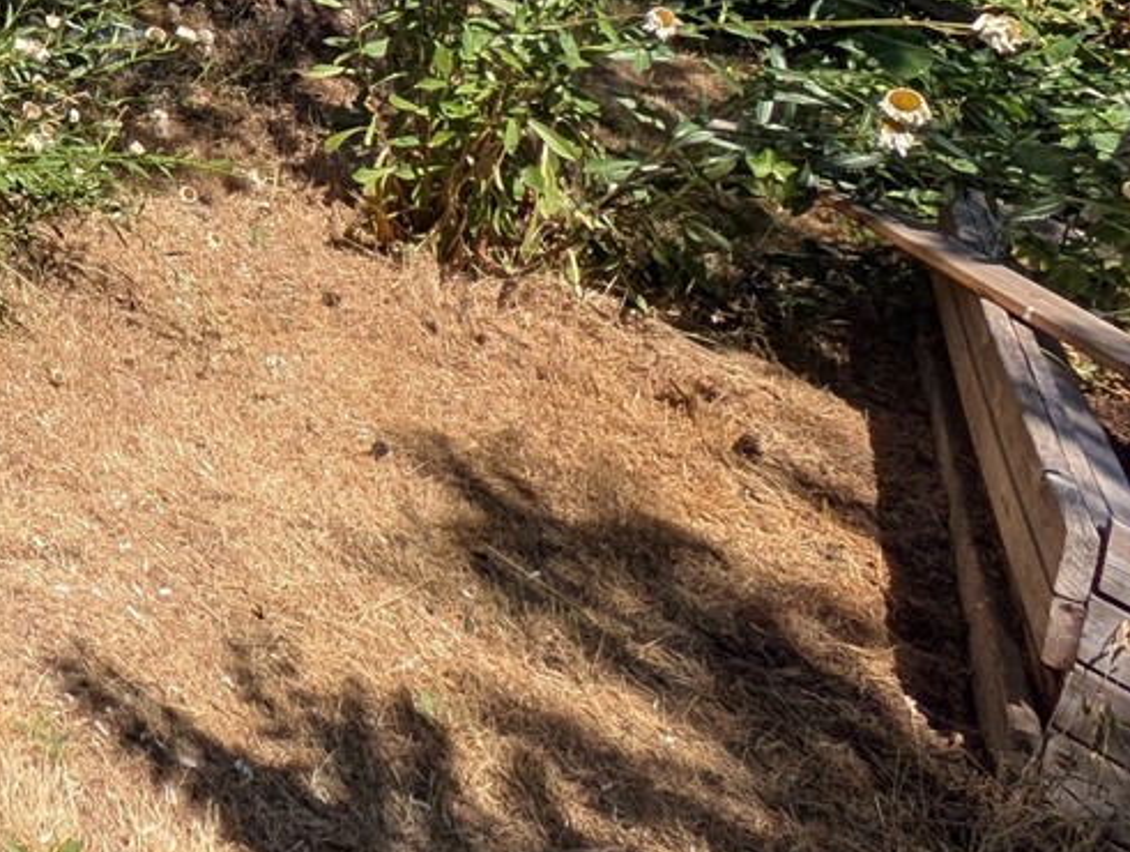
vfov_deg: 29.5
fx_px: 1275
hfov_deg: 27.6
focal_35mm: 39
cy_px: -264
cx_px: -640
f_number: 1.95
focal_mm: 2.23
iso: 38
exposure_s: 1/1190
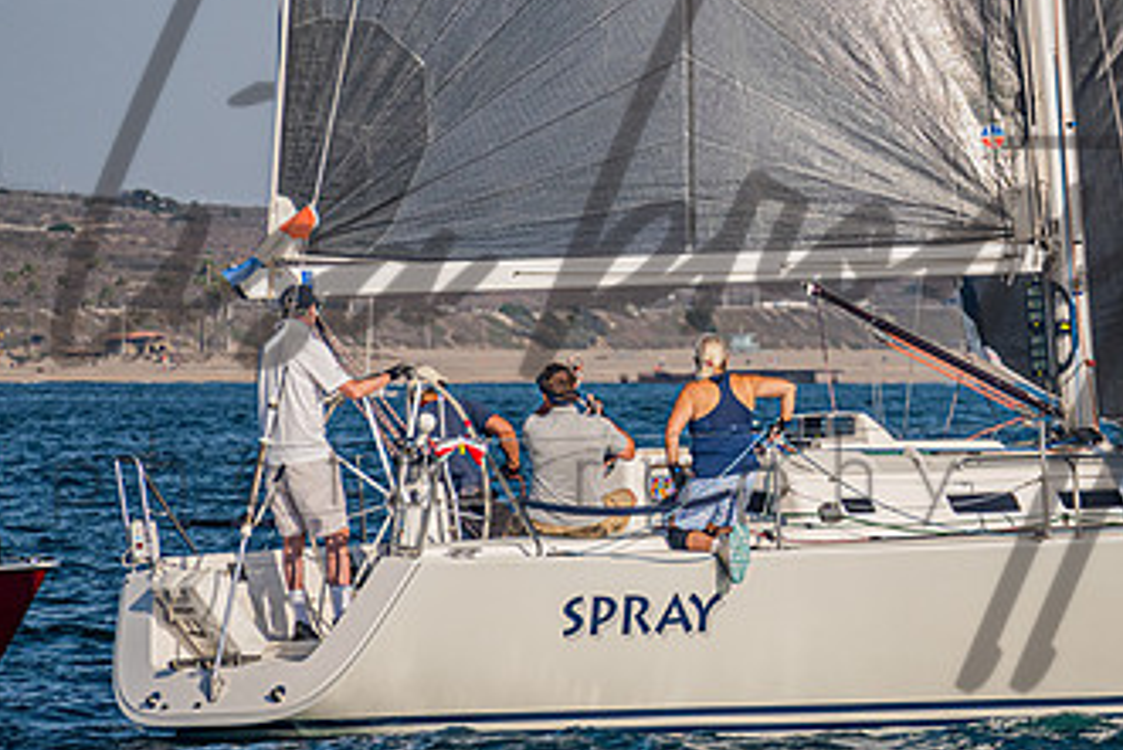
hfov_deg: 4.6
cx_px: 1075
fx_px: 13981
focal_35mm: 448
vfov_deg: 3.1
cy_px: 110
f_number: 6.3
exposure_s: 1/1600
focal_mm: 200
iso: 400
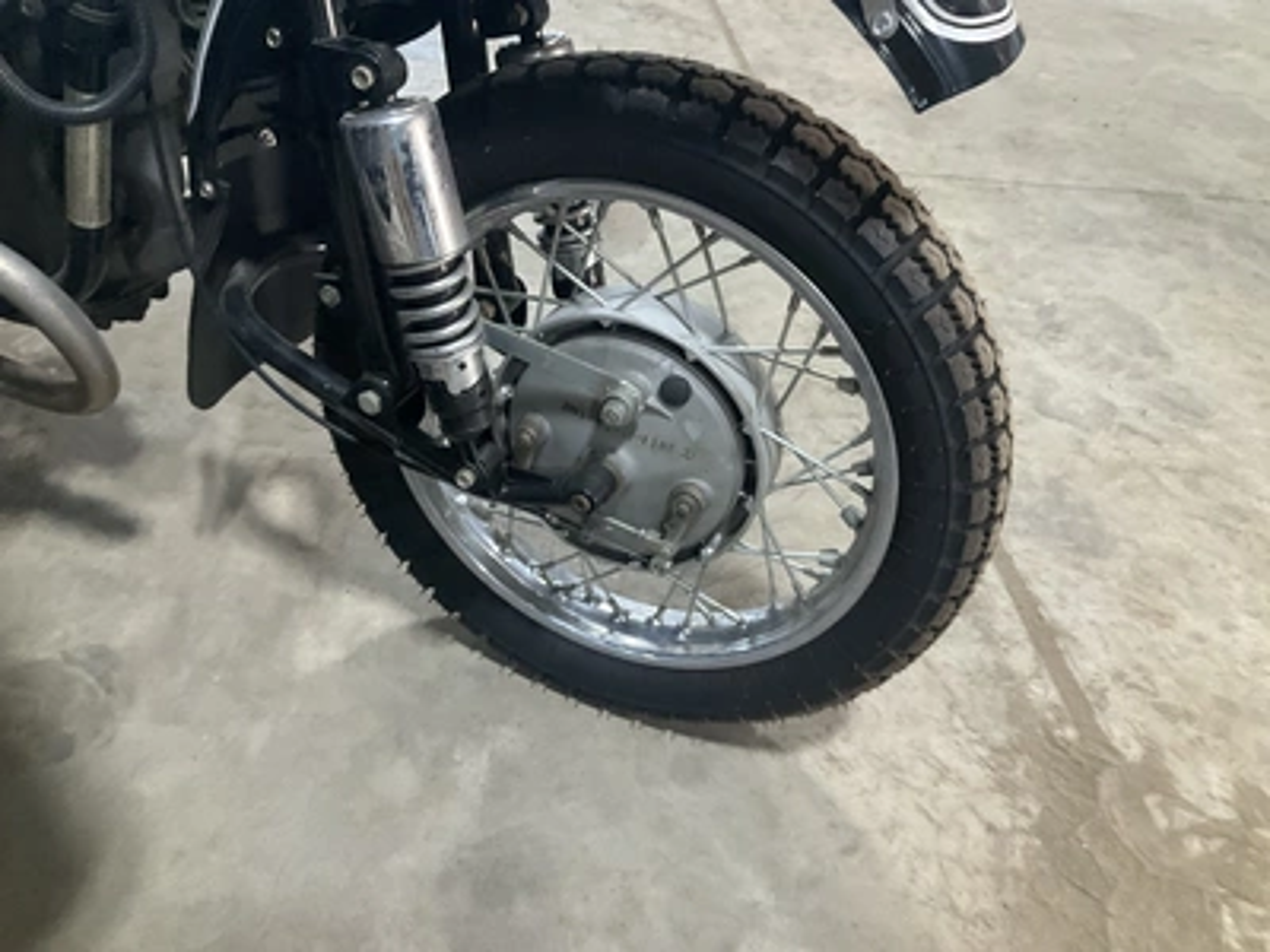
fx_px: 1064
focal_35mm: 29
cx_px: 635
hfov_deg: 61.7
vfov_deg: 48.2
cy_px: 476
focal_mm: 3
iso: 160
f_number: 1.8
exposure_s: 1/60
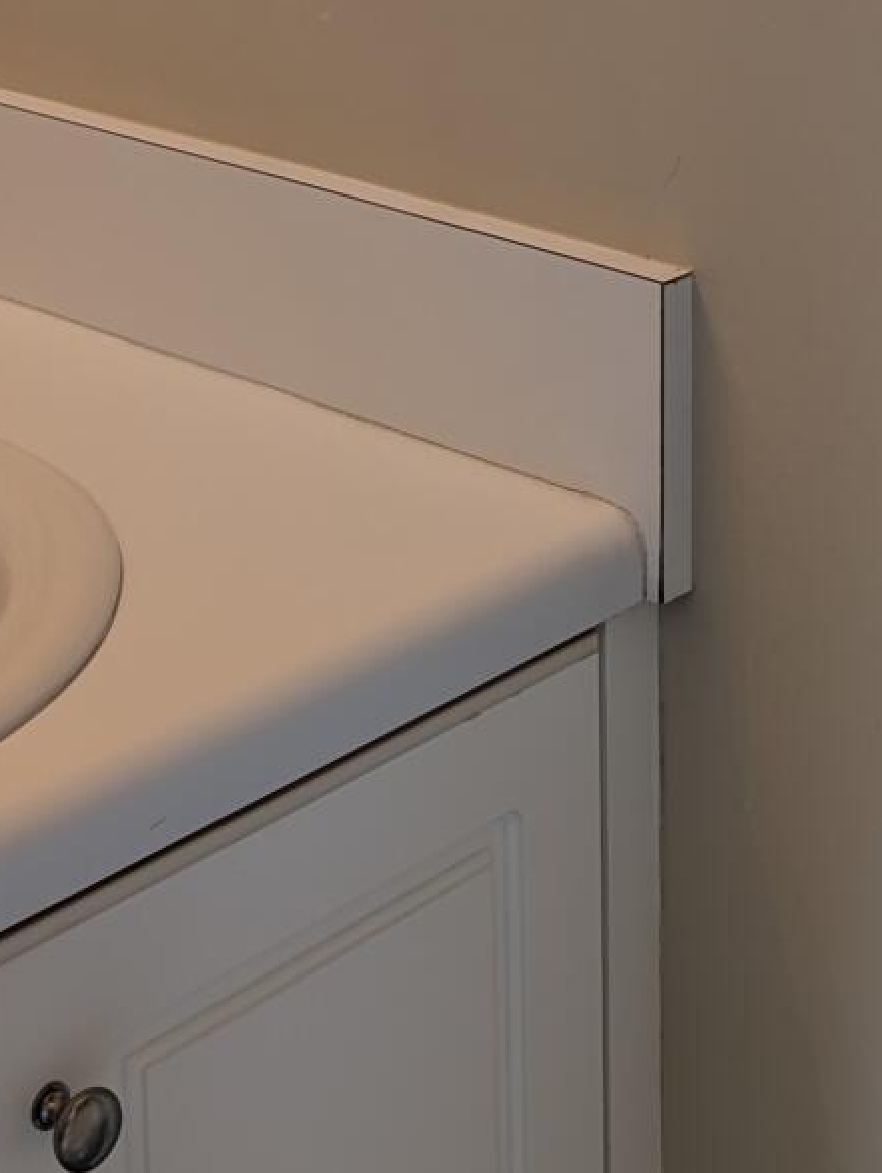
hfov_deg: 18.0
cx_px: 488
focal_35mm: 82
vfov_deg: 22.1
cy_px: -213
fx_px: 2781
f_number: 1.68
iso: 29
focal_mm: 6.9
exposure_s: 1/40
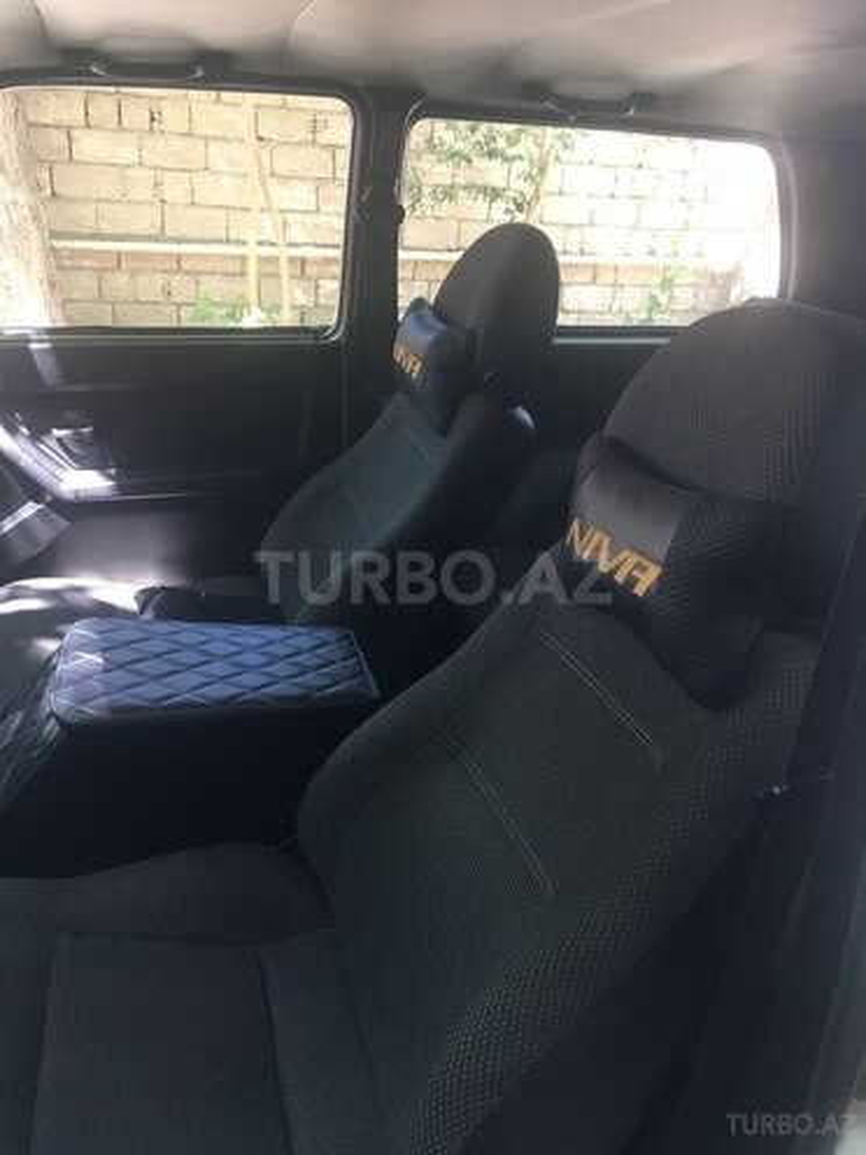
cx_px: 433
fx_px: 967
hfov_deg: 48.2
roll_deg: -3.1
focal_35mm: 29
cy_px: 578
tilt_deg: -22.4
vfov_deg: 61.7
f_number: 2.2
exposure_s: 1/33
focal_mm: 4.15
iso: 50
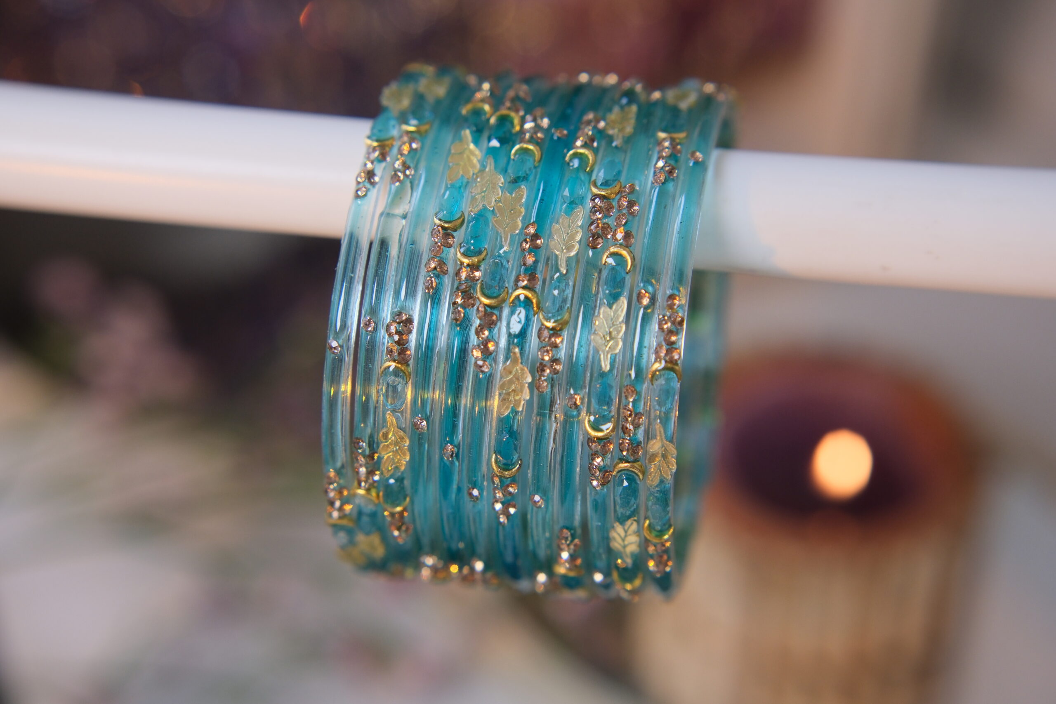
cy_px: 352
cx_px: 528
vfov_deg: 27.0
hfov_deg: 39.6
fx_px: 1467
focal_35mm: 50
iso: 640
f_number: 3.2
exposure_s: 1/125
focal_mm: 33
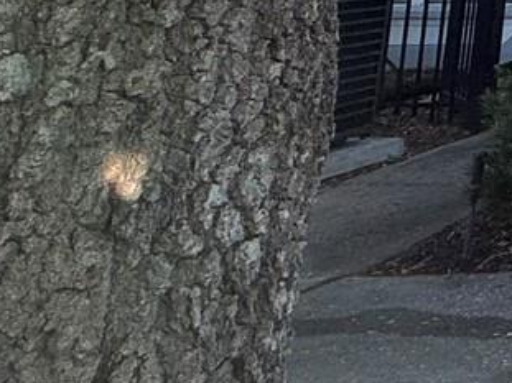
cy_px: -255
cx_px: 1179
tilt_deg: +11.6
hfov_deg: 15.9
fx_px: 1065
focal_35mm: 72
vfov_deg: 17.5
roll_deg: +0.1
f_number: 2.2
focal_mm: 2.22
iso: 64
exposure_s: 1/535
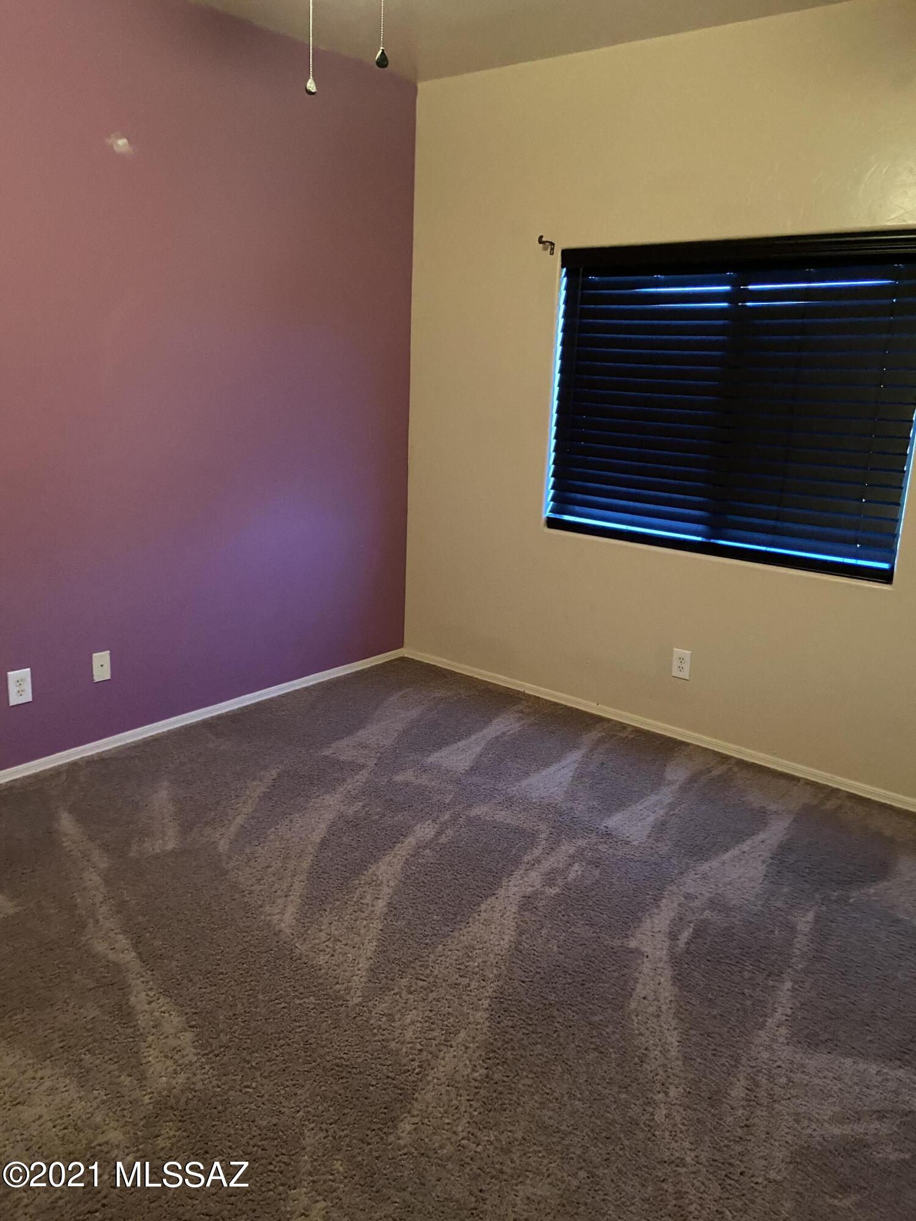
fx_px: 917
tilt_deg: -13.3
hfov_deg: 53.1
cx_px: 458
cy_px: 610
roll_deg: -2.1
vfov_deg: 67.3
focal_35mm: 26
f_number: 1.8
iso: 1000
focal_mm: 4.25
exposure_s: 1/30
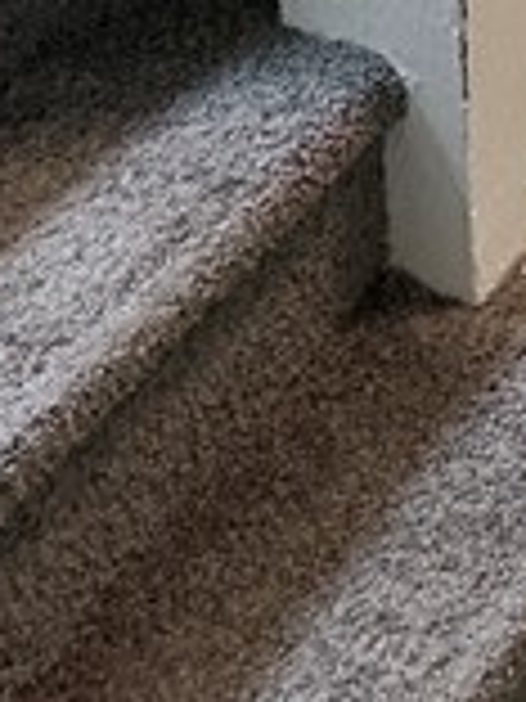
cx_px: 953
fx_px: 1864
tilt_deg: -10.9
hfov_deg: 14.2
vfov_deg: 15.2
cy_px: -864
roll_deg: +0.2
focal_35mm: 92
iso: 160
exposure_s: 1/120
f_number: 2.2
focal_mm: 2.22
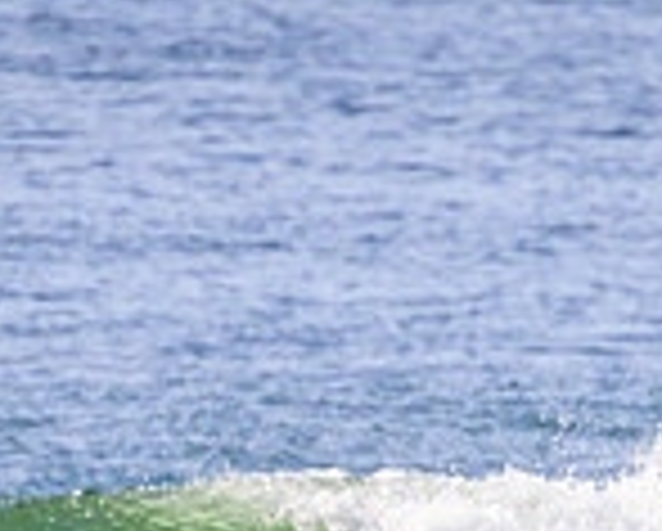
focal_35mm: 2962
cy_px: 763
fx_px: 58111
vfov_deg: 0.5
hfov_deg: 0.7
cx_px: 347
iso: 1100
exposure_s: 1/2000
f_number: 11
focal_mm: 800
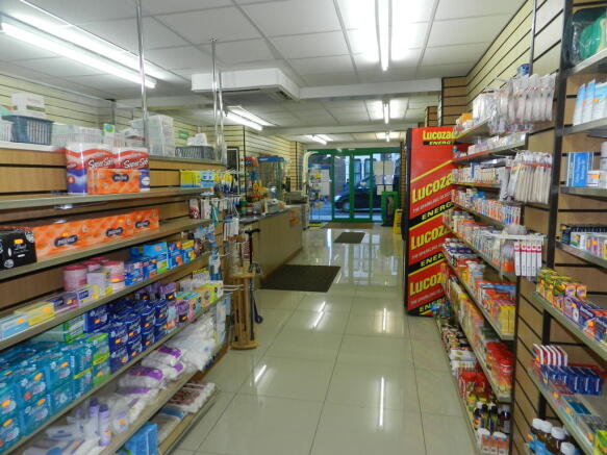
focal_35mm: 23
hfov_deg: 73.9
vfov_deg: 58.9
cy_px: 228
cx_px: 304
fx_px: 403
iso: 200
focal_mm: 4
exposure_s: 1/30
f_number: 3.4
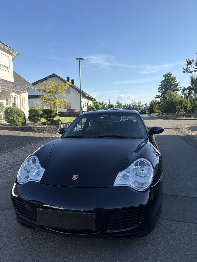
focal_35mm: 26
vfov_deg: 67.3
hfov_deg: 53.1
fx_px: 197
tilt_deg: -4.0
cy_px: 131
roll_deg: +0.4
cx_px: 98
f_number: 1.6
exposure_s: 1/1667
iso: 50
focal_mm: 5.96
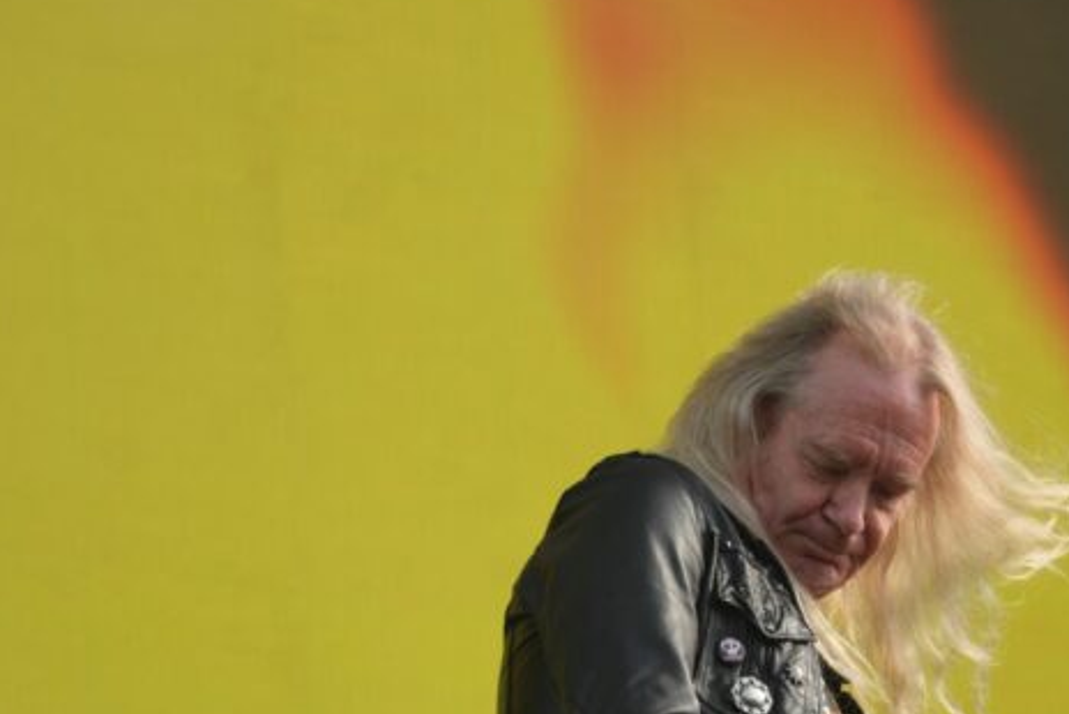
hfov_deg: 6.2
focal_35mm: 335
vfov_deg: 4.1
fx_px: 9948
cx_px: 564
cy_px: 445
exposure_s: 1/250
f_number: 5.6
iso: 100
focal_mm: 135
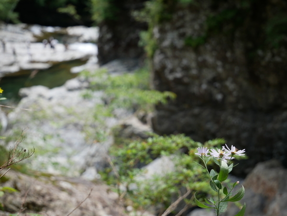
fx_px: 597
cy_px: 108
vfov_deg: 20.5
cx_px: 144
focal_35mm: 72
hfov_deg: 27.0
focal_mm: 36
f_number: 5.3
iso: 200
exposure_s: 1/100
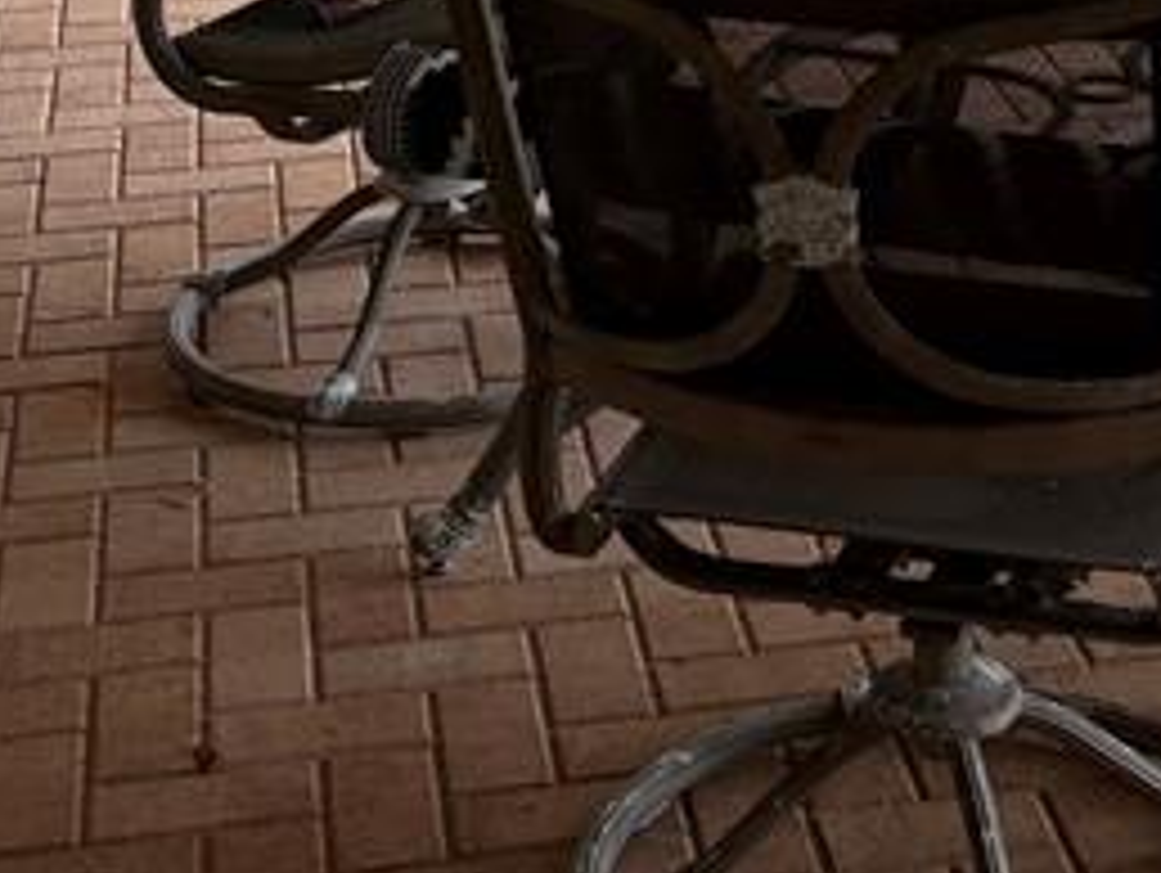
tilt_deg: -3.8
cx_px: 914
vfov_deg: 12.9
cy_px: -747
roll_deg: +0.6
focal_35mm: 103
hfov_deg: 18.9
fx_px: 3458
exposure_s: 1/121
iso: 40
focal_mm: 5.96
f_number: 1.6
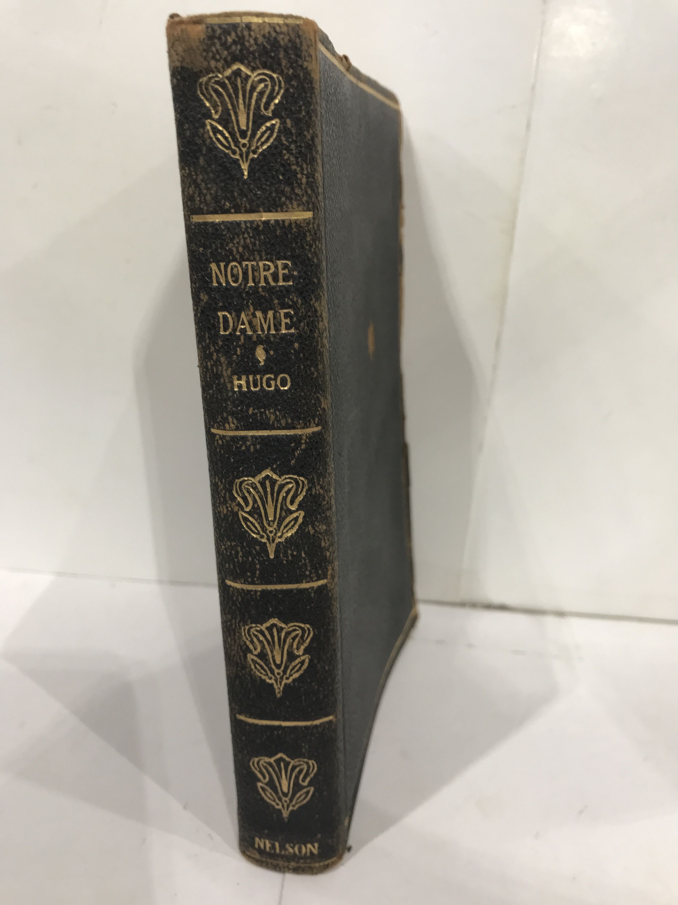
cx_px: 339
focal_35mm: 28
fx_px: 731
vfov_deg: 63.4
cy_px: 452
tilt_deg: -31.3
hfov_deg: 49.7
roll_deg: -4.4
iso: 50
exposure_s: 1/30
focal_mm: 3.99
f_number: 1.8
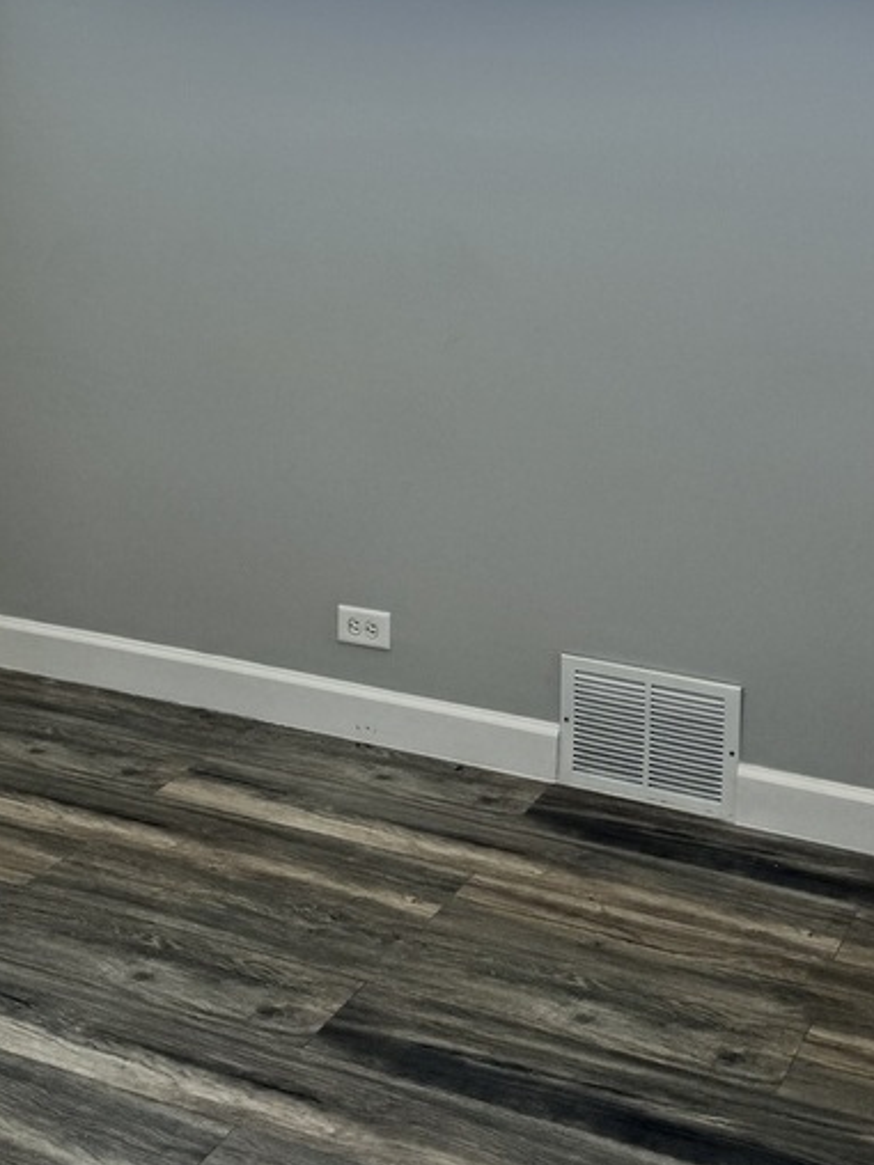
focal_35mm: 51
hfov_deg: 28.5
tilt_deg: -7.6
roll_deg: -2.7
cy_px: 255
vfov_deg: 36.4
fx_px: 1717
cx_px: 505
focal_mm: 6.76
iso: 80
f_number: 1.78
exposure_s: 1/294
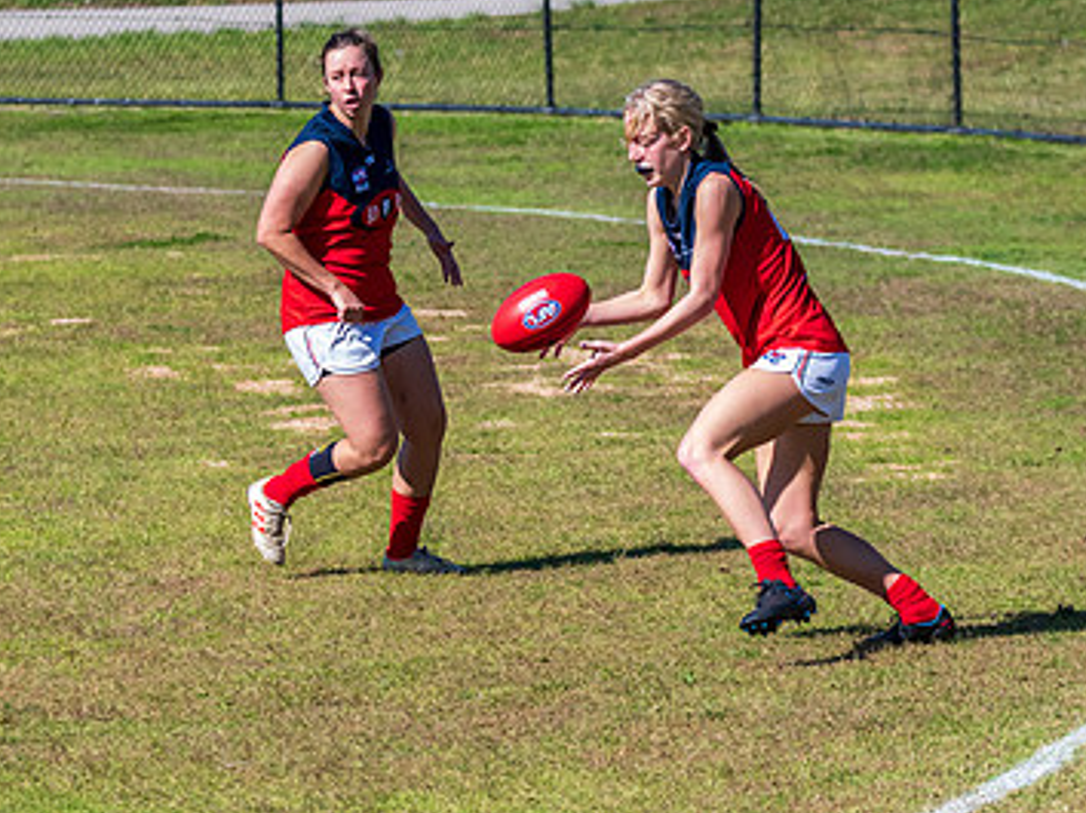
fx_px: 10816
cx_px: 593
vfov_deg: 4.3
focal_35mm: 345
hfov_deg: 5.7
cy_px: 376
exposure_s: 1/2000
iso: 800
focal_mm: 150
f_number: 7.1
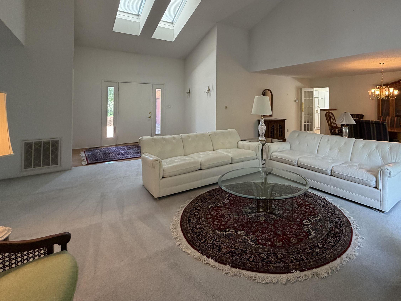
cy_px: 99
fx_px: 220
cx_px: 239
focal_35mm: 19
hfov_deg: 83.7
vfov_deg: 66.7
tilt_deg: +0.8
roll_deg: +0.1
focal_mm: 2.22
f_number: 2.2
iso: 250
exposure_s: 1/60
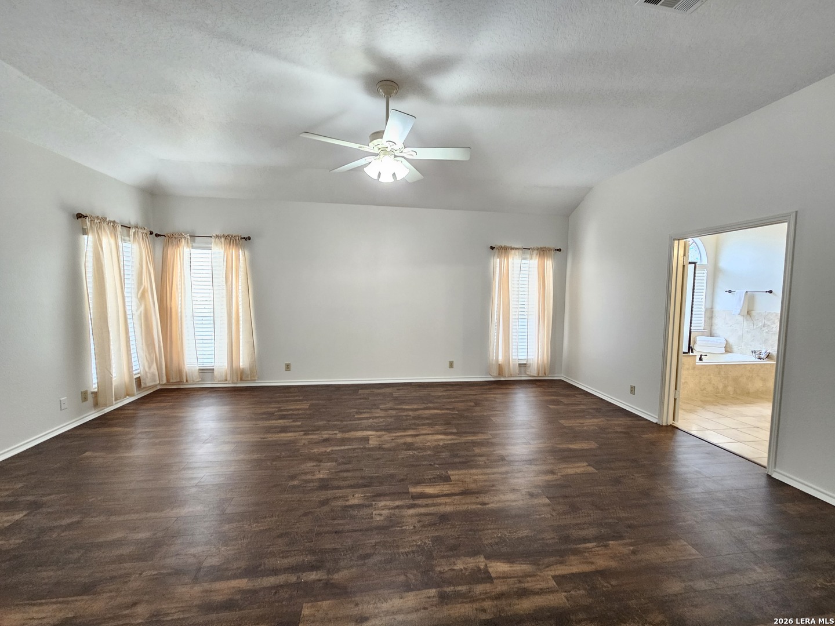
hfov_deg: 106.2
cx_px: 418
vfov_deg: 89.9
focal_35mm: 13
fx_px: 314
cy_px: 313
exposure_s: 1/30
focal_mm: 2.2
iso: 320
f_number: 2.2
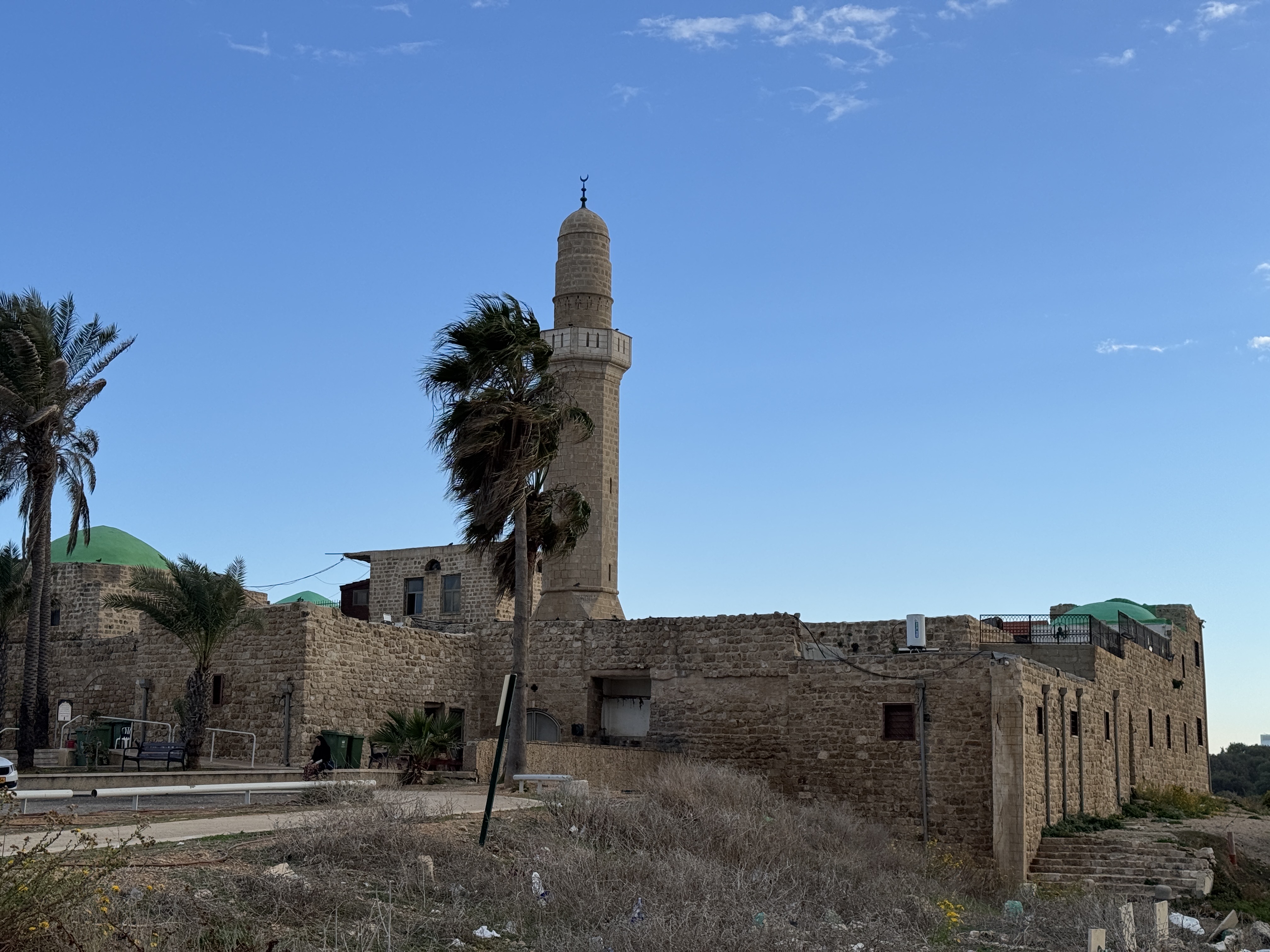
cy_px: 476
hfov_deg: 39.7
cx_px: 635
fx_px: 1761
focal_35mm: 48
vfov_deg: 30.3
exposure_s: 1/2611
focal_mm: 6.76
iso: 64
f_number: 1.78
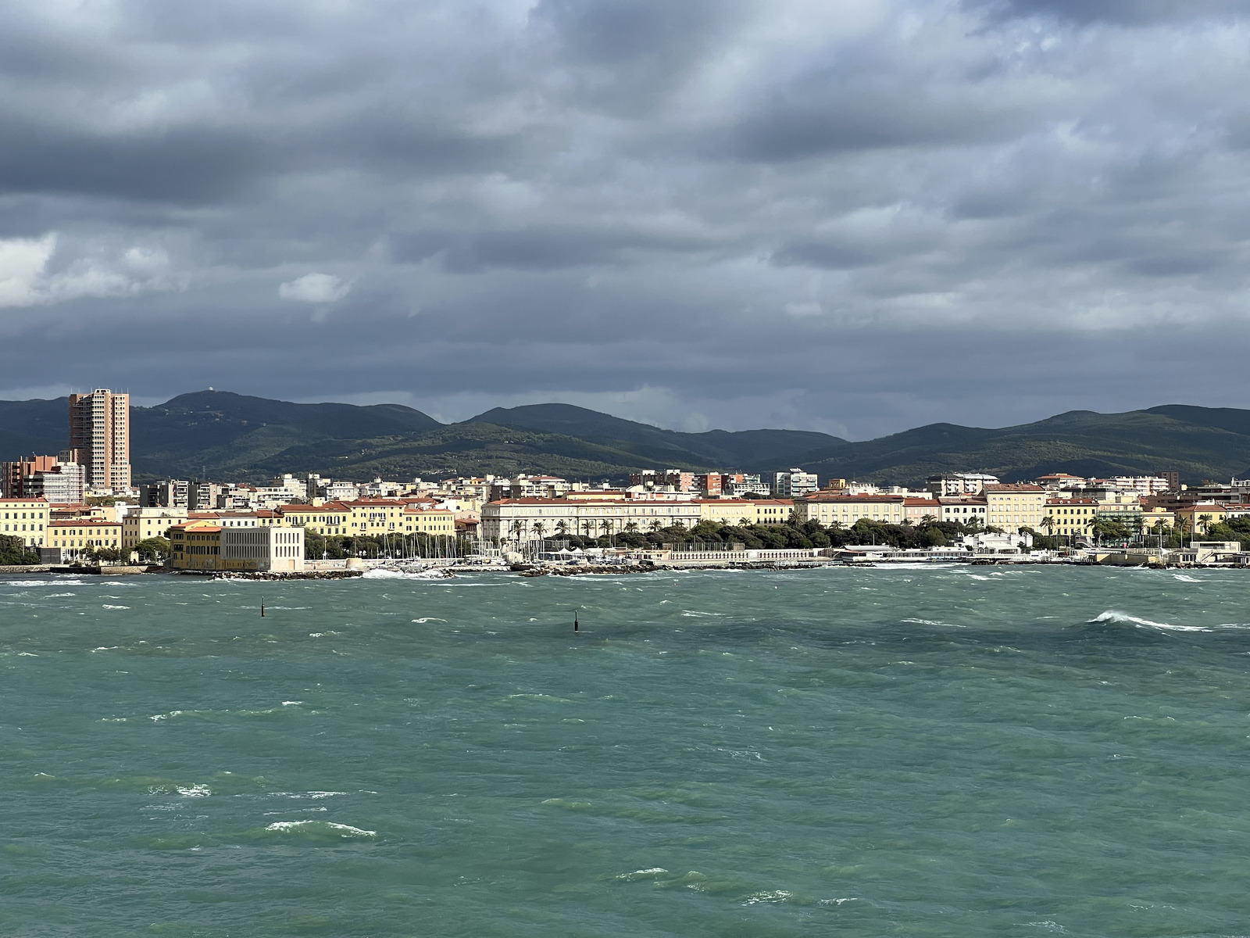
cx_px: 625
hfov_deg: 25.3
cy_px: 469
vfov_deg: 19.1
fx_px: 2781
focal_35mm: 77
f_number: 2.8
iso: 32
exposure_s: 1/1054
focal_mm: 9
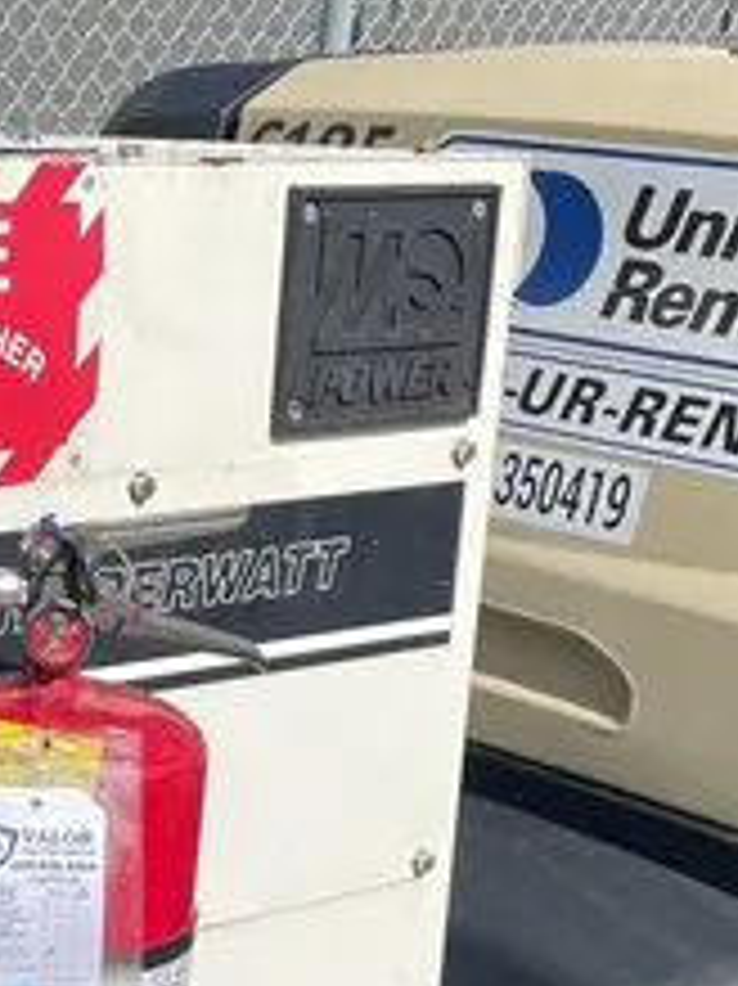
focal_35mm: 87
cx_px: -148
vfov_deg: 21.8
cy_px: 957
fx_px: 2475
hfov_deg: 16.3
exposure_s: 1/5051
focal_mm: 4.2
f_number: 1.6
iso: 32
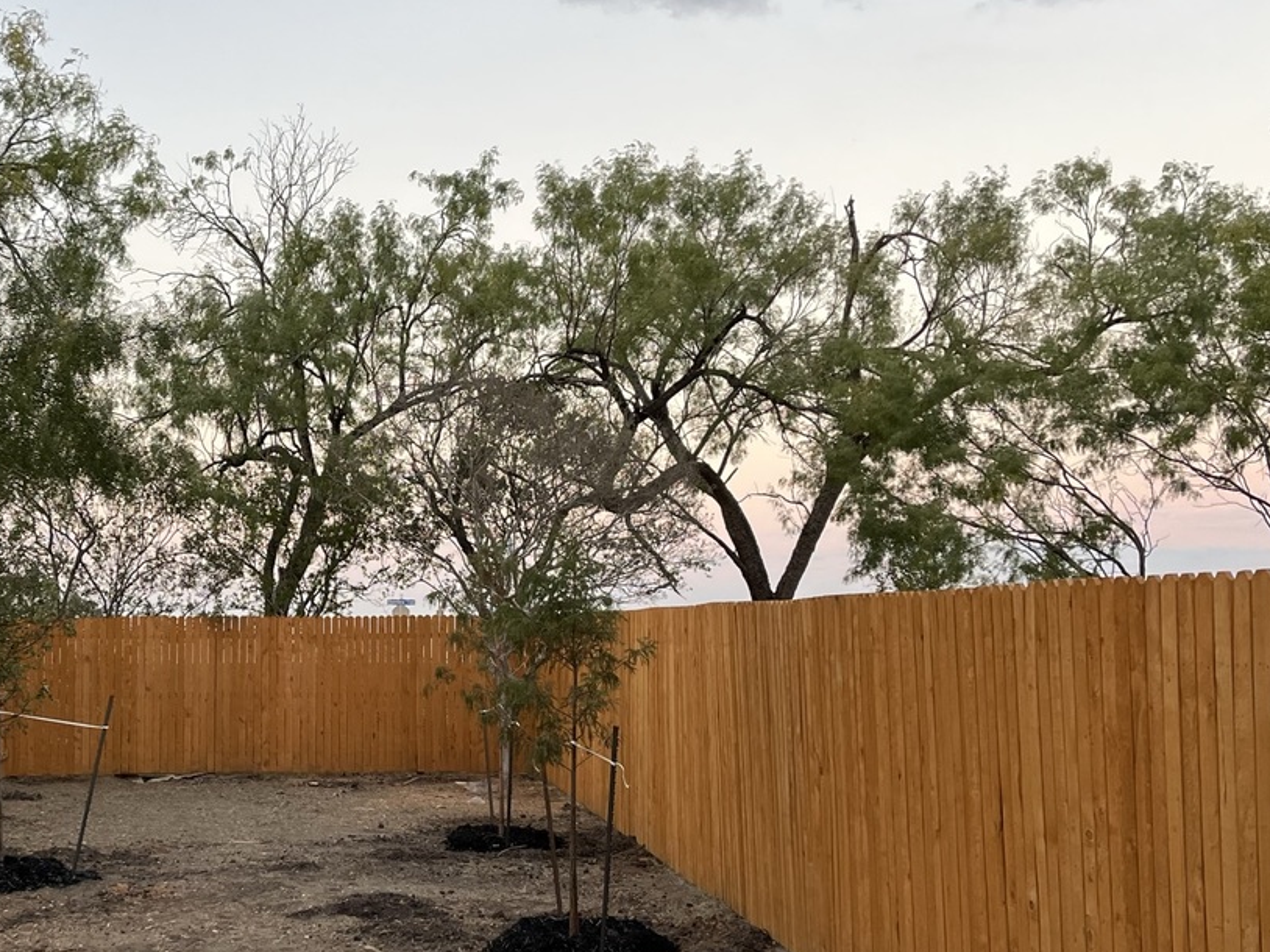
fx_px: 1687
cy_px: 581
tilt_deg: +1.3
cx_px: 332
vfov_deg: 31.4
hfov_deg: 40.2
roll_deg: +1.0
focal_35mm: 46
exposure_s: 1/121
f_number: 1.6
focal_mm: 5.1
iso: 100
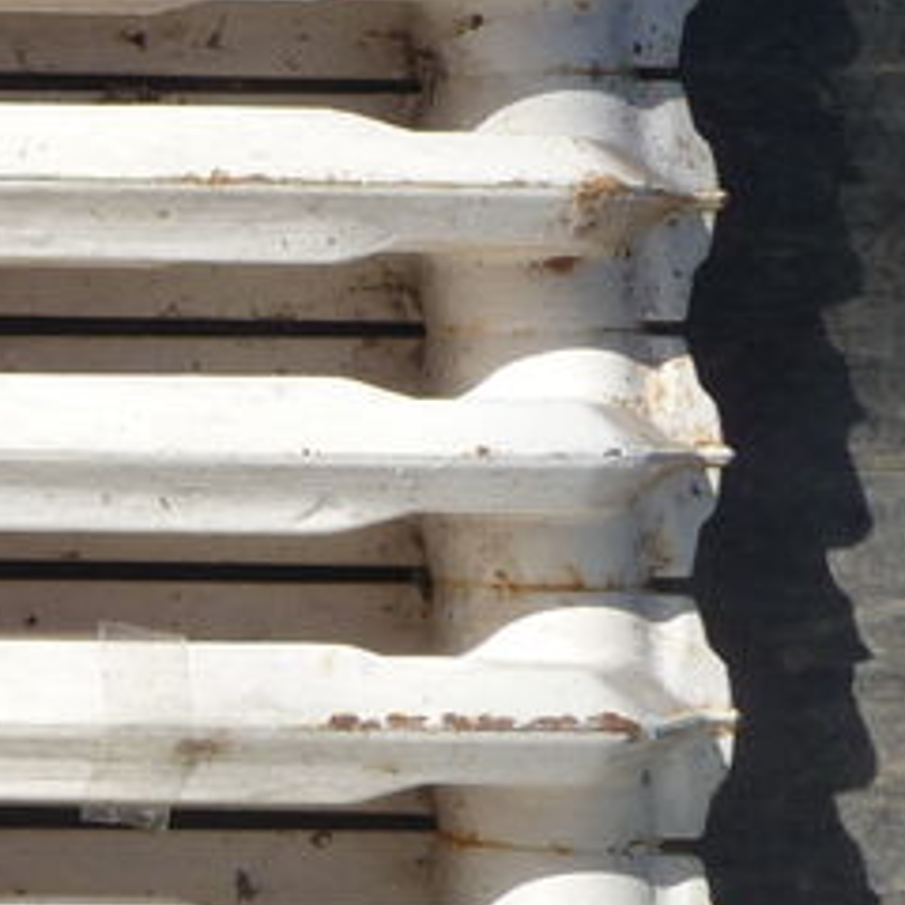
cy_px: 41
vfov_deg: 13.8
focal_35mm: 125
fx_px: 3697
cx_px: -920
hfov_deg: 12.3
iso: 100
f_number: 9
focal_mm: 5.6
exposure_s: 1/250
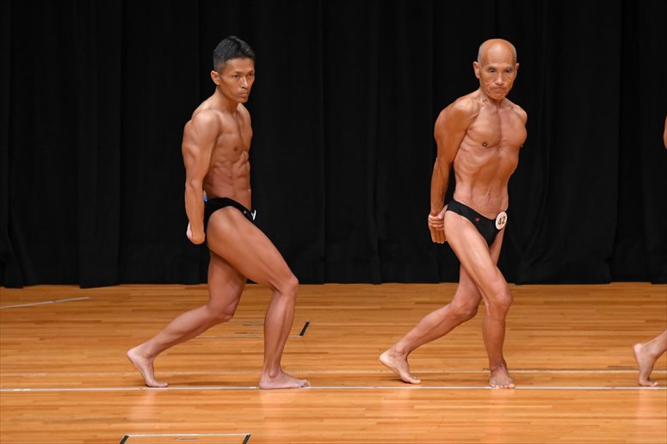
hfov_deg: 6.9
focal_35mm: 300
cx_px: 334
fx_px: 5556
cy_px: 222
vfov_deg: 4.6
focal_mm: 200
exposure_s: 1/400
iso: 3200
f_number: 5.6
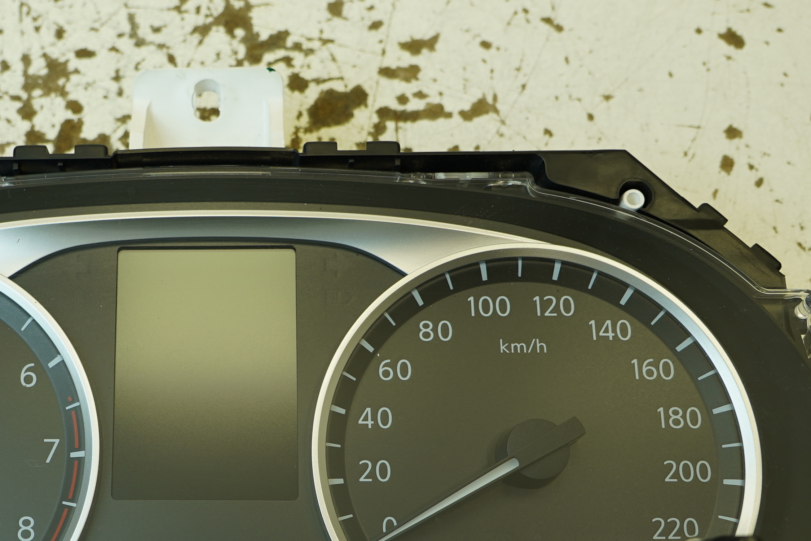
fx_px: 1104
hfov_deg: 39.2
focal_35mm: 49
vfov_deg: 26.9
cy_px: 448
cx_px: 197
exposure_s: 1/60
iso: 100
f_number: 4
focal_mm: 19
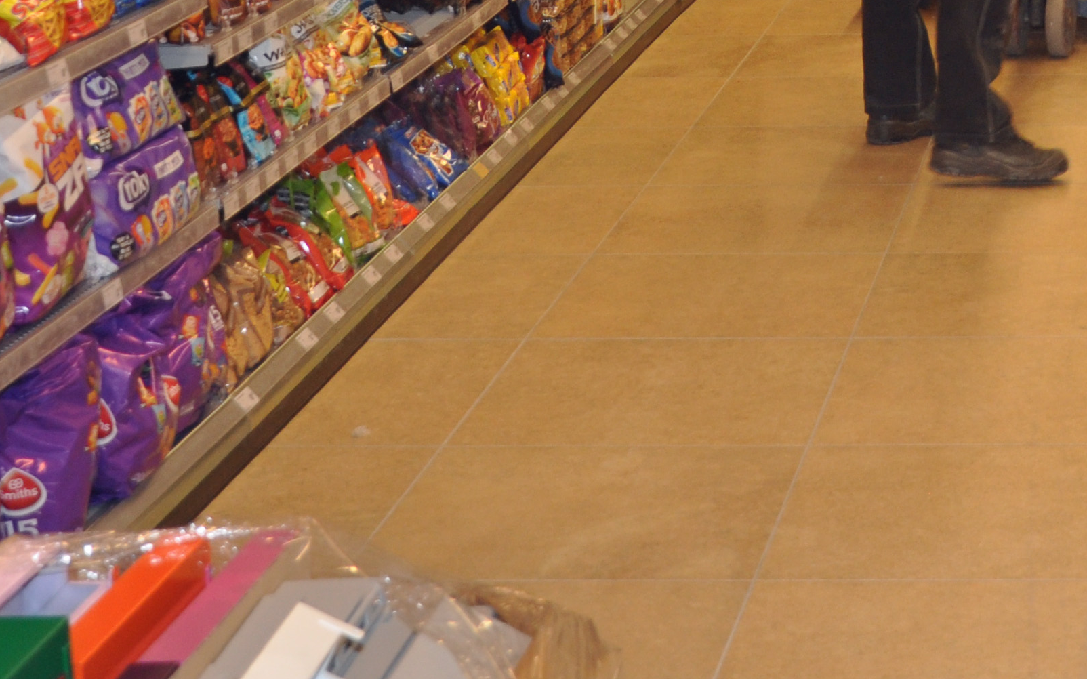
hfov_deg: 20.5
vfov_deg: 12.9
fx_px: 2903
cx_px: 1109
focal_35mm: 98
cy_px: -220
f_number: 4.5
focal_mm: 24
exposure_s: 1/80
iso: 400
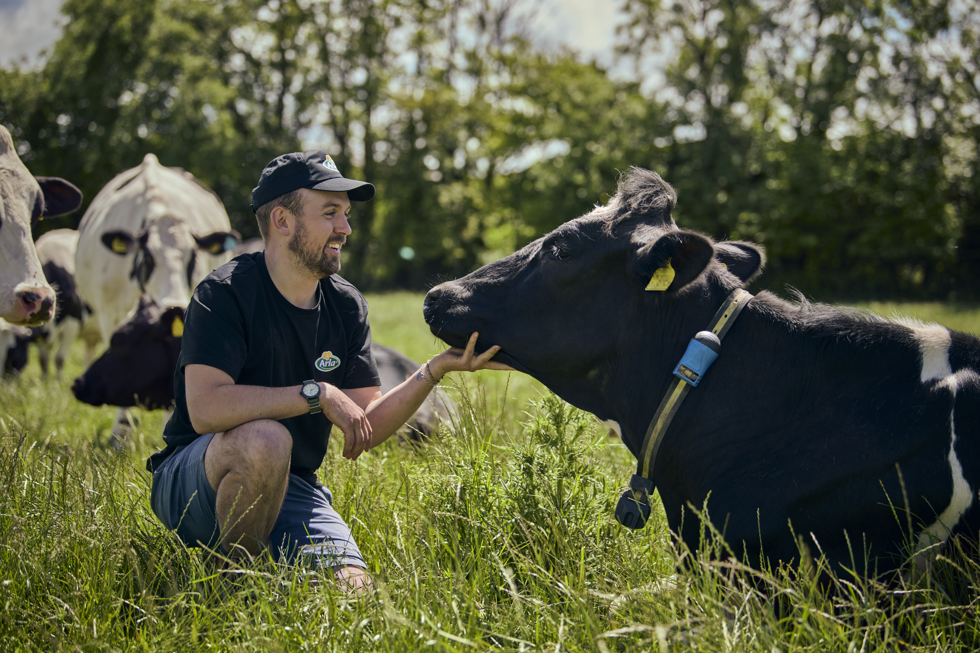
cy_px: 326
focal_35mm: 70
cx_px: 490
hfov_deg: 28.8
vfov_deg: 19.5
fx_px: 1905
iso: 100
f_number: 2.8
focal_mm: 70
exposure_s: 1/800
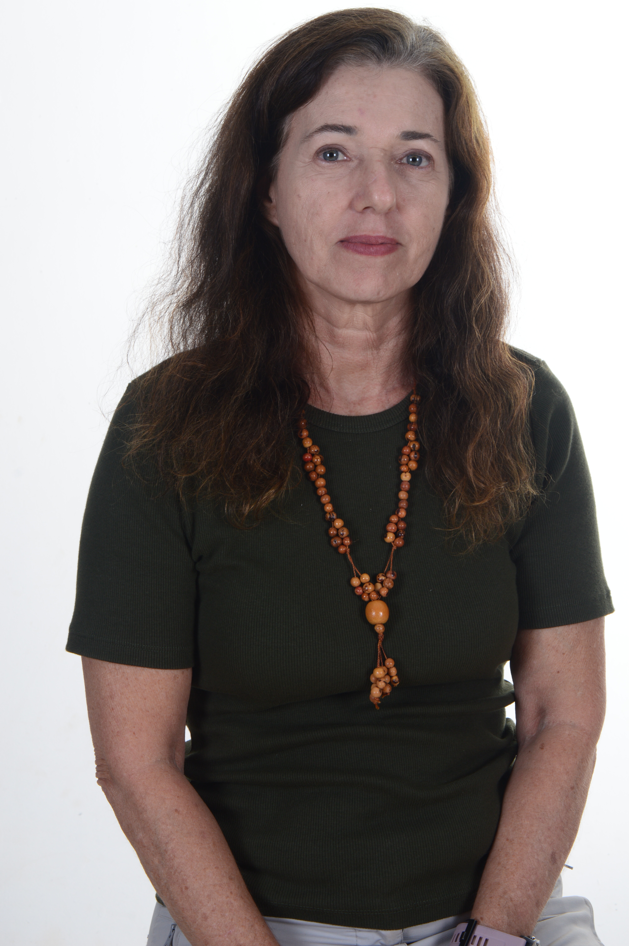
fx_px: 2166
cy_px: 473
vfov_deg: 24.6
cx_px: 314
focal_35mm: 82
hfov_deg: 16.5
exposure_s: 1/125
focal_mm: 55
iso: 100
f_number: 16
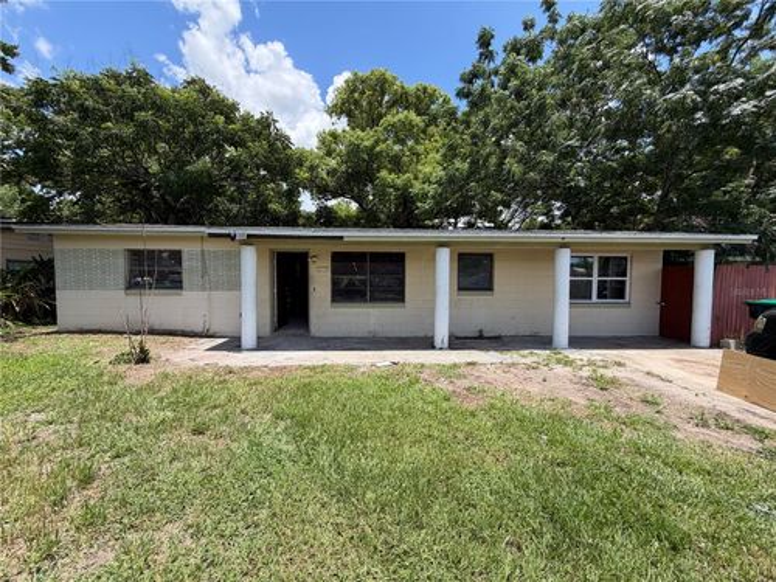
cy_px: 291
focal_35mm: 14
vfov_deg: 85.7
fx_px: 314
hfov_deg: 102.1
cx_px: 388
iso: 32
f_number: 2.2
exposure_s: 1/770
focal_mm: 2.22
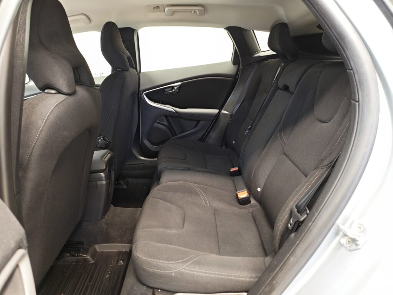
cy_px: 148
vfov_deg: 58.9
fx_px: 261
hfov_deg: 73.9
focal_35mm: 23
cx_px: 196
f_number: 1.6
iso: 640
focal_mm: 5.4
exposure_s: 1/33
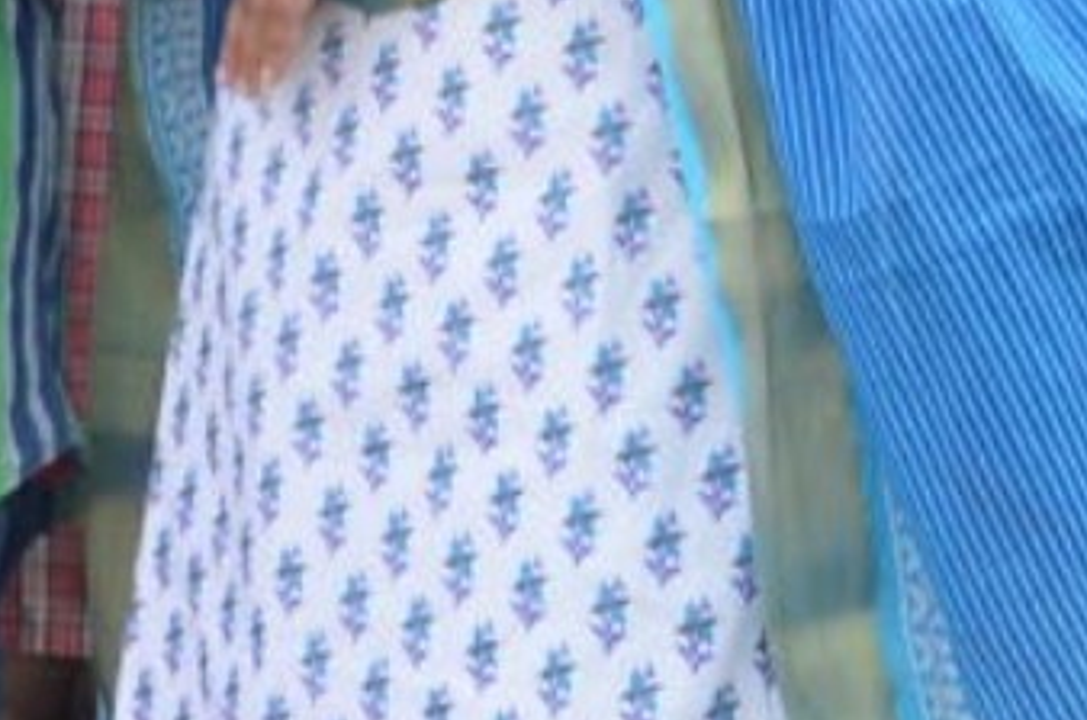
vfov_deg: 5.4
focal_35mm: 251
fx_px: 7575
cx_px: -2232
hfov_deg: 7.2
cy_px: -77
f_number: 6.3
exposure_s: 1/125
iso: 400
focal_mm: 25
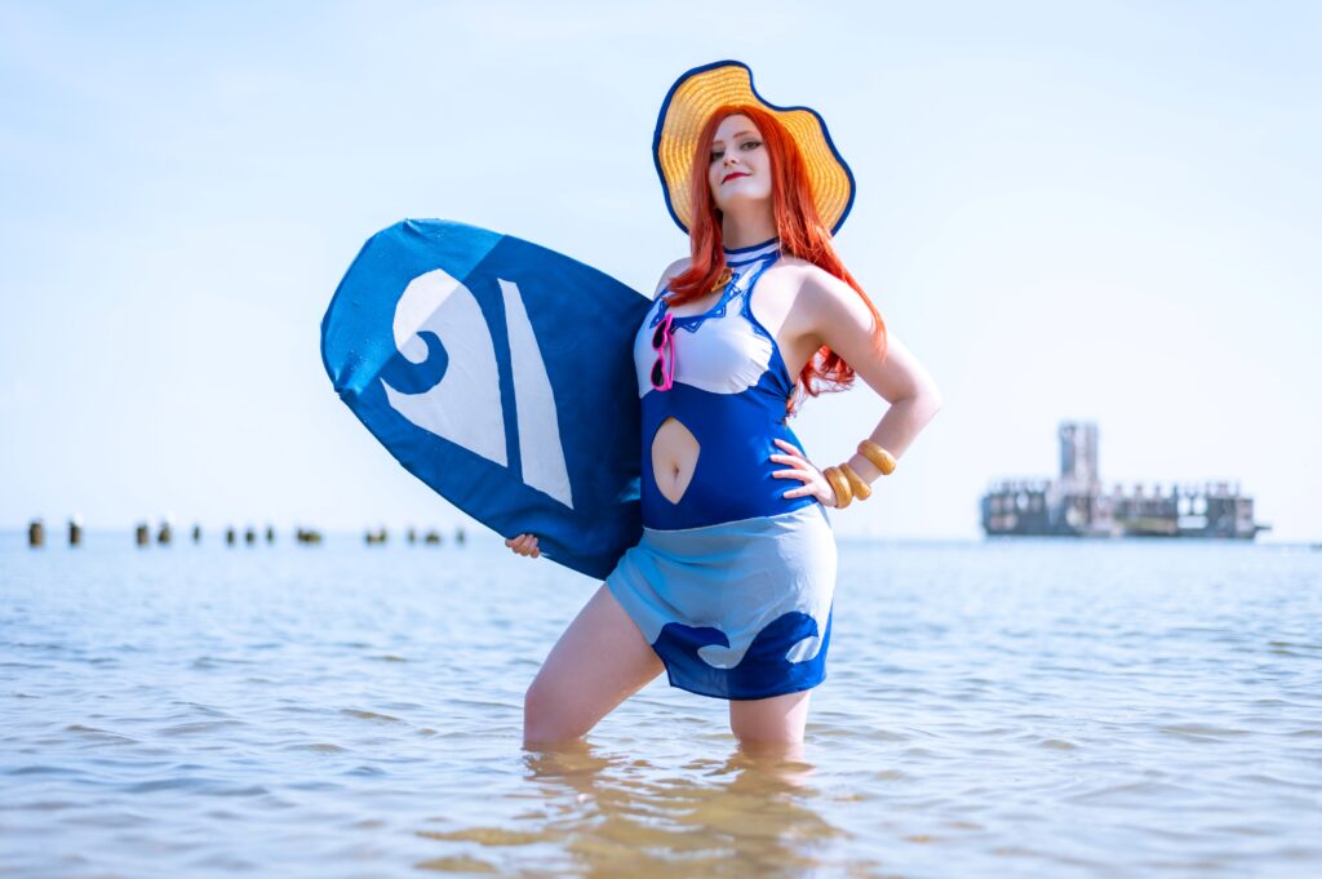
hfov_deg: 39.6
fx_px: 1835
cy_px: 440
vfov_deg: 26.9
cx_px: 661
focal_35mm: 50
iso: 100
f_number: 1.8
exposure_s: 1/2500
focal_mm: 50
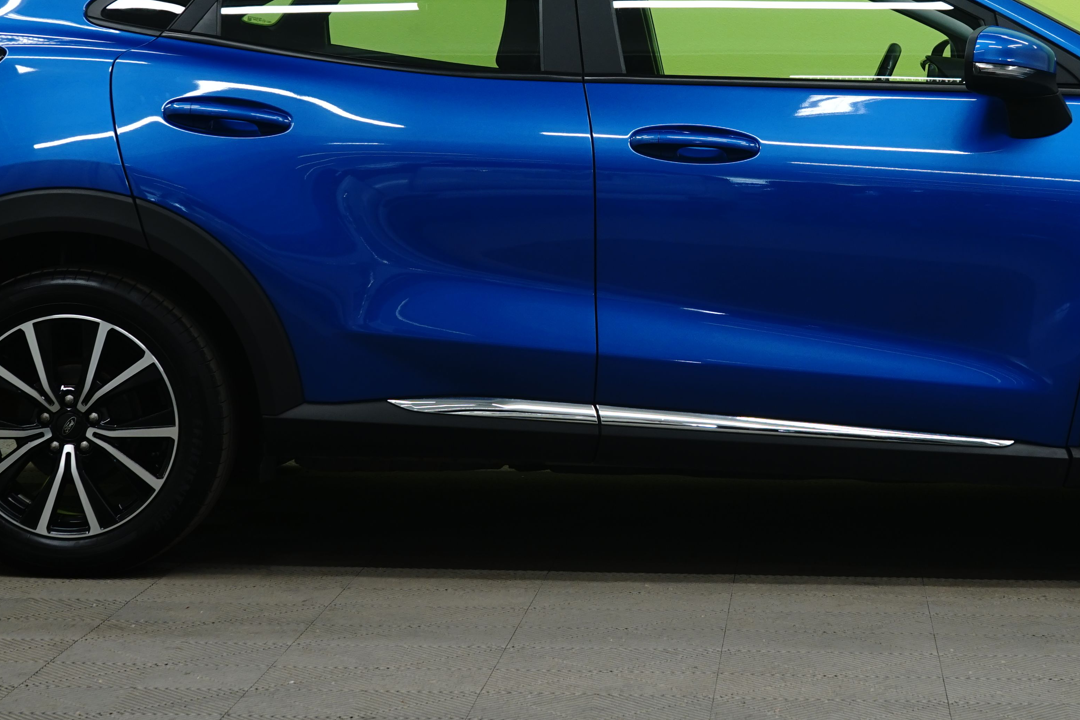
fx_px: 2730
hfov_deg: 22.3
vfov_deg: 14.9
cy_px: 144
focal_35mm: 91
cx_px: 736
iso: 400
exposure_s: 1/6
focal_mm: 47
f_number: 8
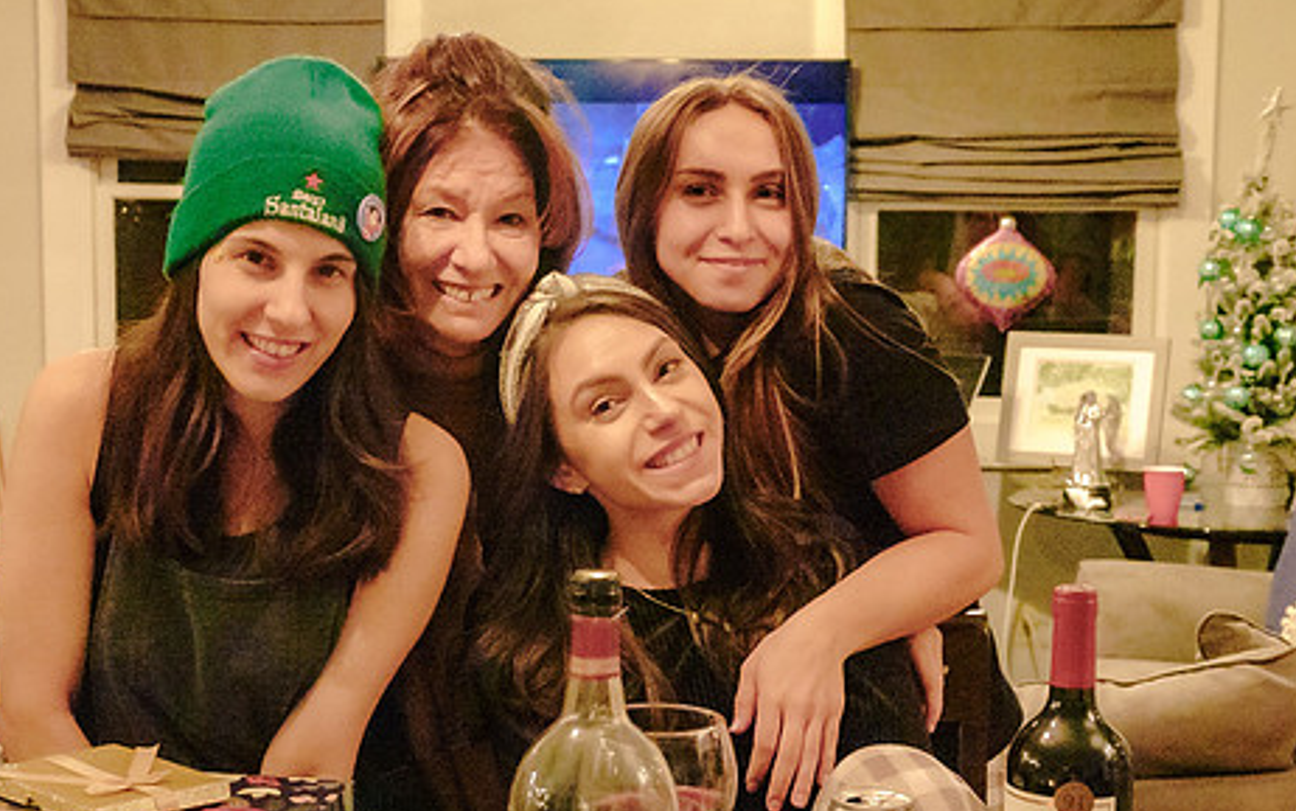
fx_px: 2261
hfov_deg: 32.0
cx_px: 572
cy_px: 495
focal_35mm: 64
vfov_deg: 20.3
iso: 6400
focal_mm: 18.21
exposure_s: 1/125
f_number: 3.2
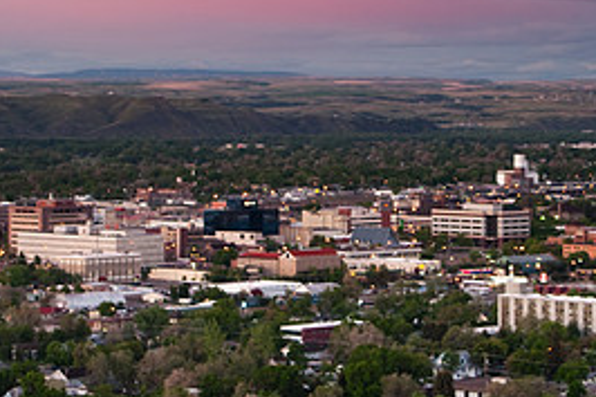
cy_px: -12
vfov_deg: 9.2
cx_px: 285
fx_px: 2434
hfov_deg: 14.0
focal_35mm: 147
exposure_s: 1.6
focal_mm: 45
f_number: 8
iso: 100
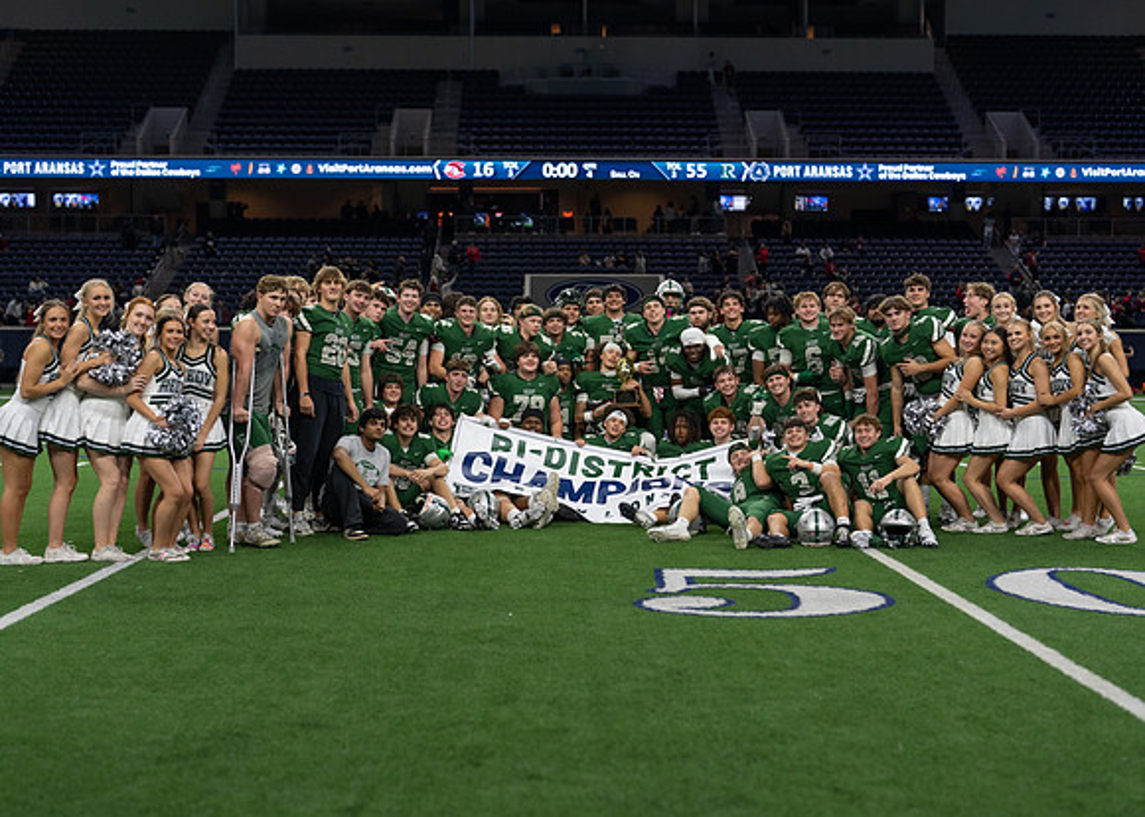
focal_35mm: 55
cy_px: 408
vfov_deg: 26.0
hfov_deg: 35.8
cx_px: 585
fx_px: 1773
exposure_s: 1/800
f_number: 2
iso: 500
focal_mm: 50
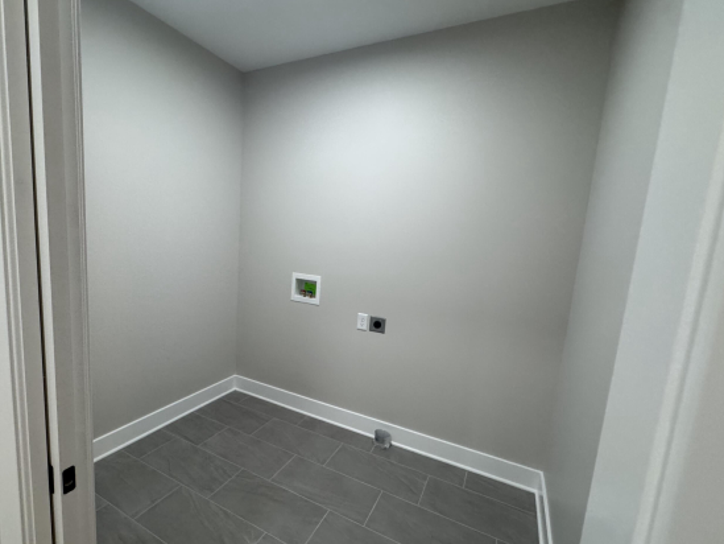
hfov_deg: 90.5
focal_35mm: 17
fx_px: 356
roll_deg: -2.0
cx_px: 313
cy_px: 285
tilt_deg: -9.4
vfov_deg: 74.7
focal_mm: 2.22
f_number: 2.2
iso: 320
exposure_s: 1/120
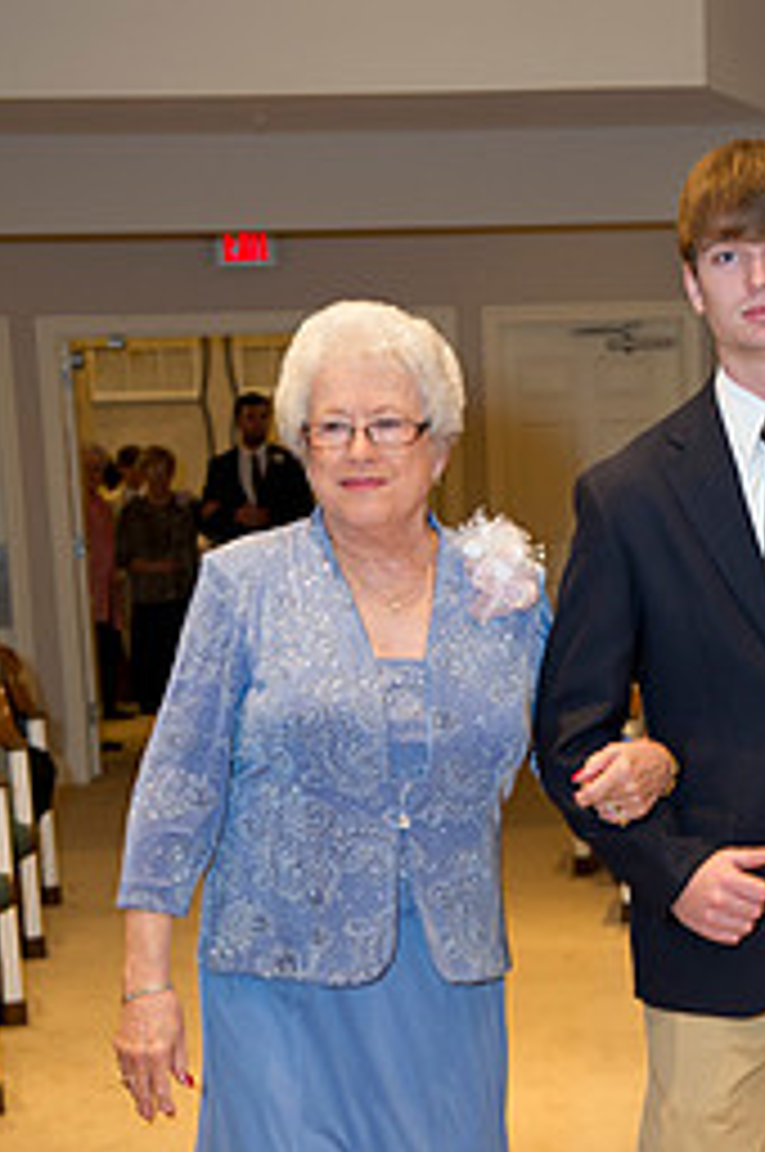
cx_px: 547
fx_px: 2812
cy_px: 958
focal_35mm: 88
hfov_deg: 15.4
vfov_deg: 22.8
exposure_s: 1/80
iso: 1250
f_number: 4
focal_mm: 50
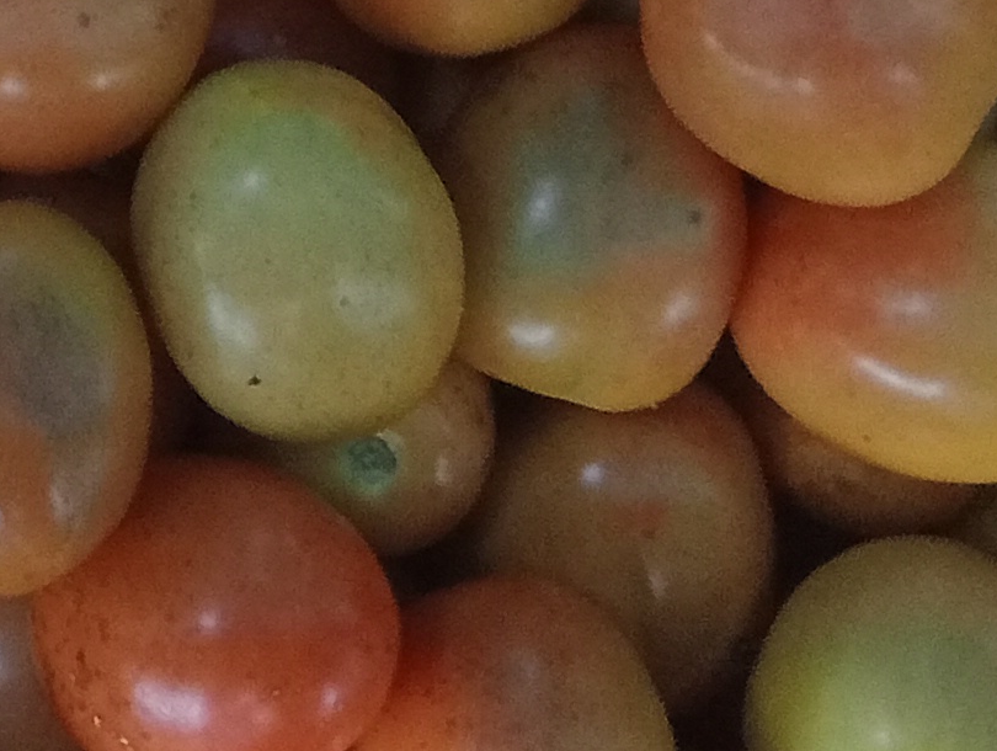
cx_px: -790
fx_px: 4067
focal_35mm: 141
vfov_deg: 9.4
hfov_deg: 12.7
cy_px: -1042
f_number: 1.8
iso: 700
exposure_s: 1/100
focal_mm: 3.98
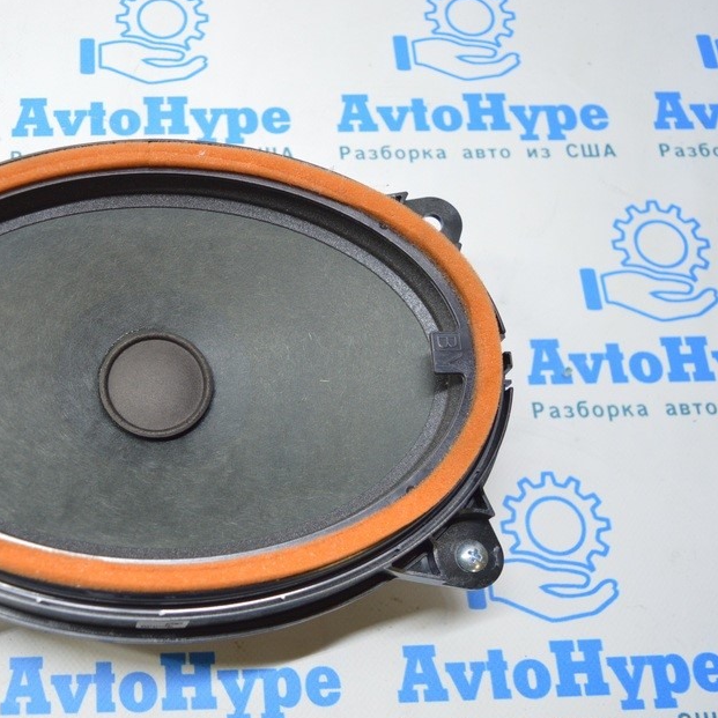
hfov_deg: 38.3
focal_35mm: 42
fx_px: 986
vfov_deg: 40.0
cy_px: 380
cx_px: 127
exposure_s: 1/40
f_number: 3.5
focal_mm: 20
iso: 400
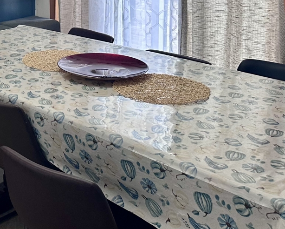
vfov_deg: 24.1
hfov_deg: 28.3
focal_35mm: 61
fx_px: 515
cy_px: 9
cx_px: -24
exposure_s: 1/60
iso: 200
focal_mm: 6.86
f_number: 1.78
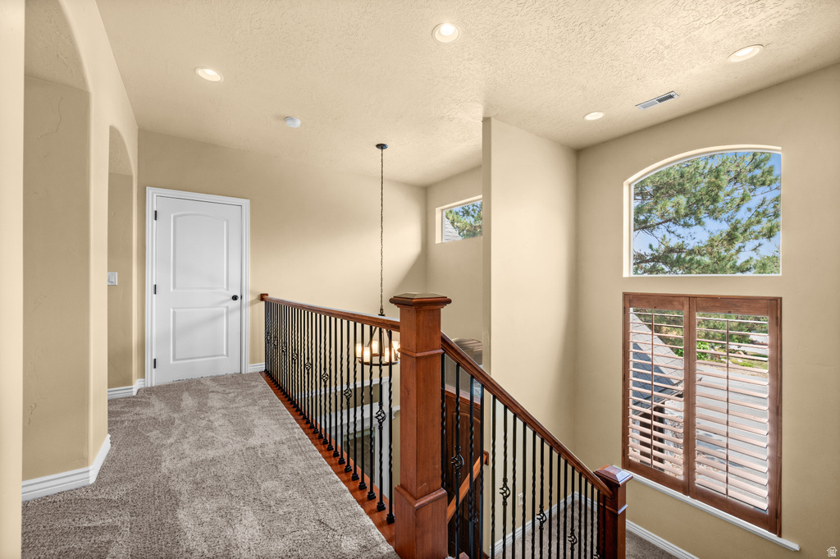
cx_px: 420
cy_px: 280
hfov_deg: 104.3
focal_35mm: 14
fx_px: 326
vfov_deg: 81.1
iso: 500
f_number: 7.1
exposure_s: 1/15
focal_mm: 14
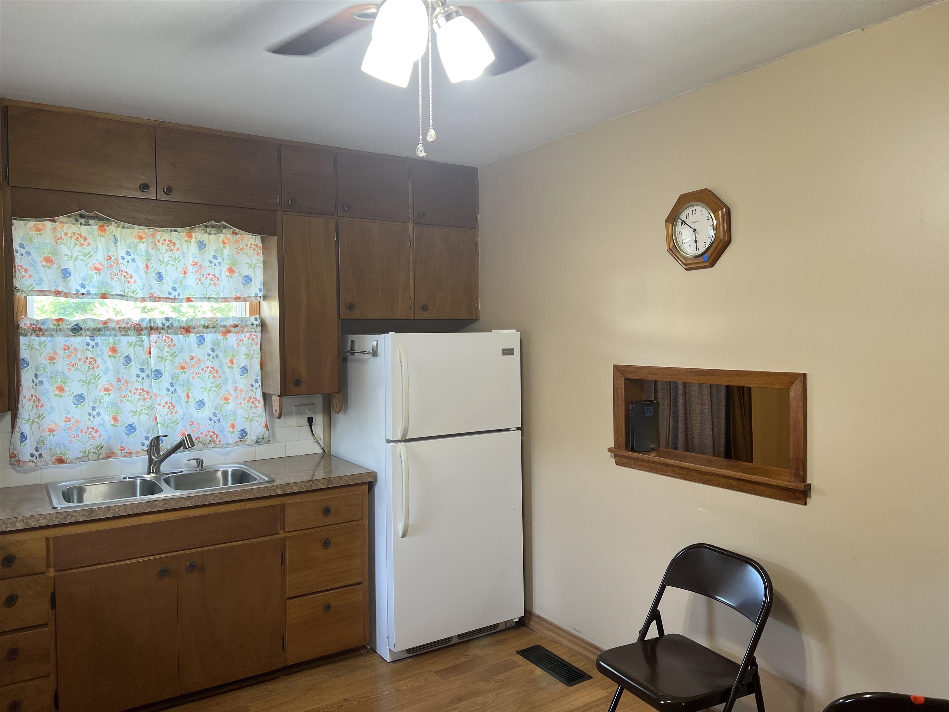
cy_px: 356
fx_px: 713
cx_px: 474
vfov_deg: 53.1
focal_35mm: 26
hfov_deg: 67.3
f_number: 1.5
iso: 64
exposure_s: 1/60
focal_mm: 5.7
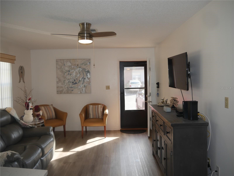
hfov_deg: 63.4
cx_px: 117
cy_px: 88
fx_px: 189
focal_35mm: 28
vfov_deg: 49.7
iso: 200
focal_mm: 14
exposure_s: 1/125
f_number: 3.5
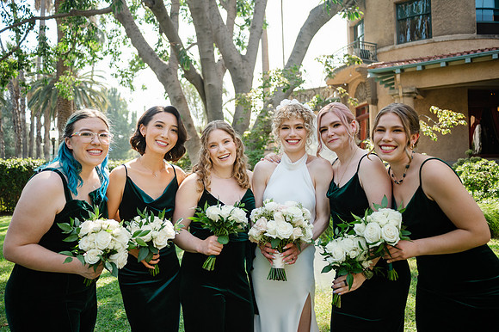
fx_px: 400
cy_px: 161
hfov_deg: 63.9
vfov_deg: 45.1
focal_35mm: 29
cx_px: 242
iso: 100
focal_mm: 28
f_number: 2.8
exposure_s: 1/500
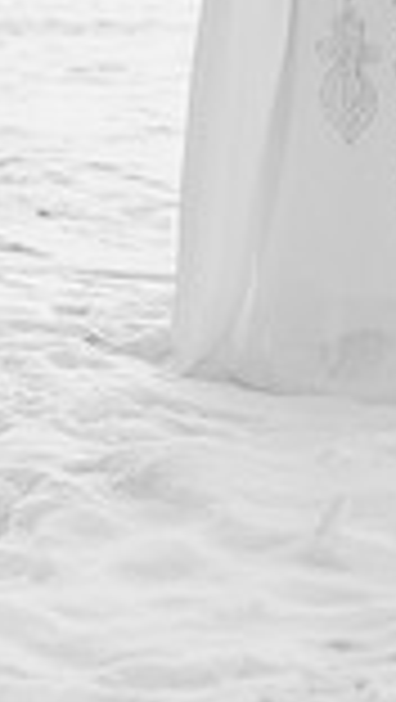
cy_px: -248
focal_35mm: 211
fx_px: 3930
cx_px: 450
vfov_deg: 10.0
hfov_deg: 5.7
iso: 100
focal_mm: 70
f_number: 4.5
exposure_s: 1/125
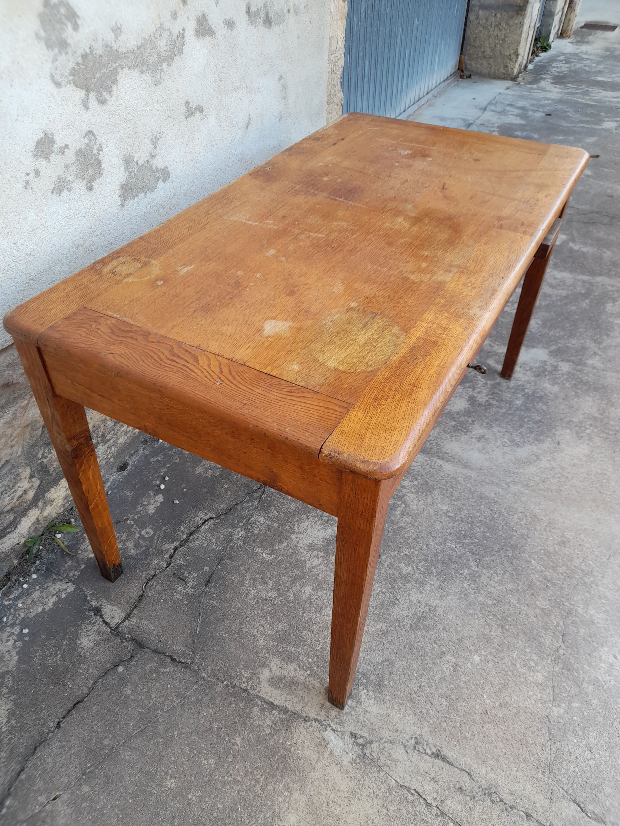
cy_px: 413
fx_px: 597
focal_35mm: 25
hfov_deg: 54.9
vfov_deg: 69.4
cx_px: 310
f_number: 2
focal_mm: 4.6
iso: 25
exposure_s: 1/100
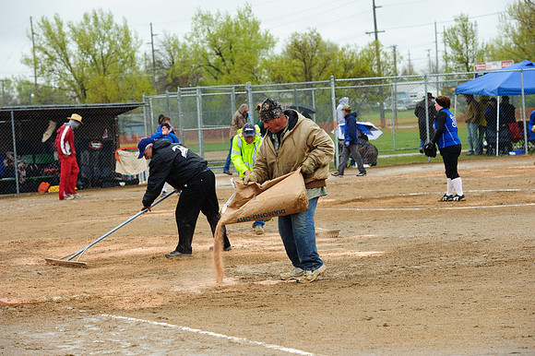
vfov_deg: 11.8
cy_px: 178
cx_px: 268
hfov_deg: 17.7
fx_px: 1723
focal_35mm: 116
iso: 400
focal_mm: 116
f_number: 5.6
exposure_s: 1/750
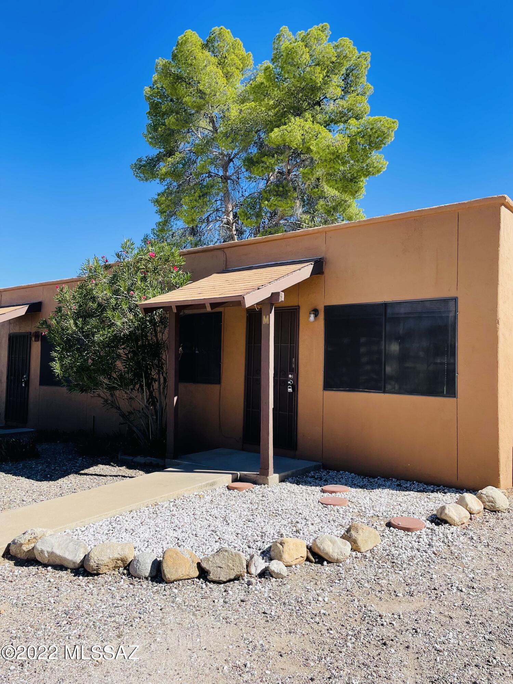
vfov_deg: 67.3
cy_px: 342
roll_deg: -1.5
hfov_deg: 53.1
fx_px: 514
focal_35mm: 26
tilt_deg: +2.8
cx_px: 256
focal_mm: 4.2
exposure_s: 1/2817
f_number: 1.6
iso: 32
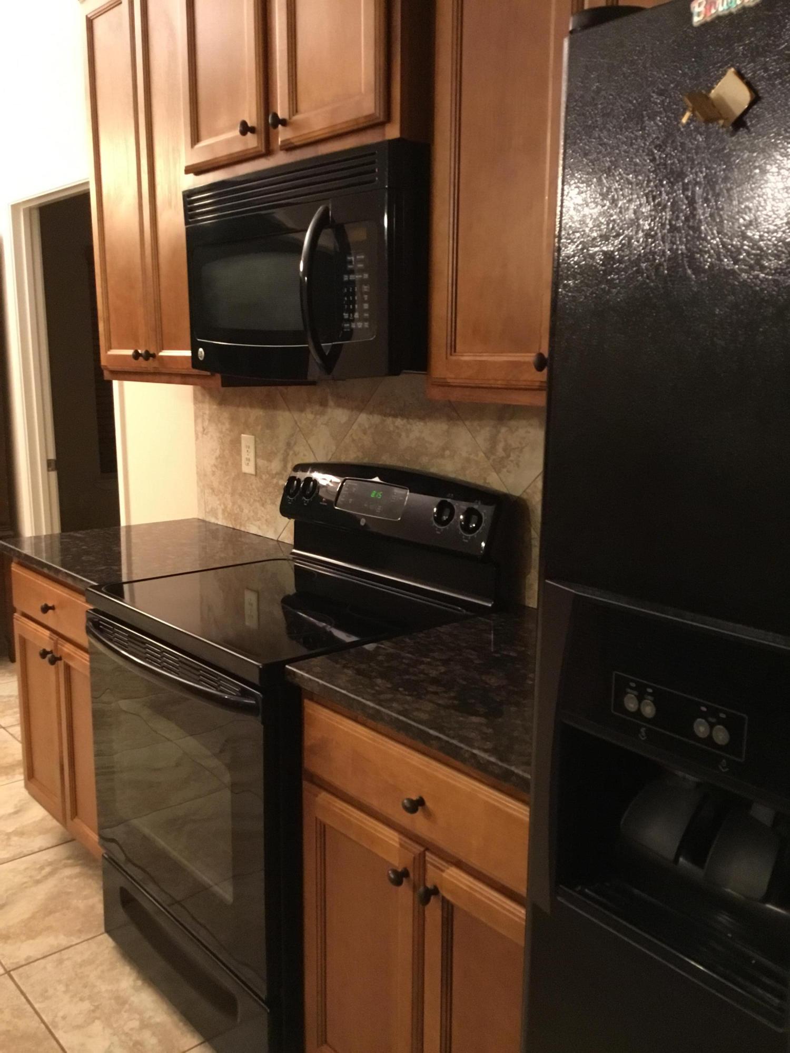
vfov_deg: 58.4
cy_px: 526
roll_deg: +0.9
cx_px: 395
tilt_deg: -10.4
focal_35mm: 31
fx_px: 943
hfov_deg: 45.4
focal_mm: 3.3
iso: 400
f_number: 2.4
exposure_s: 1/15
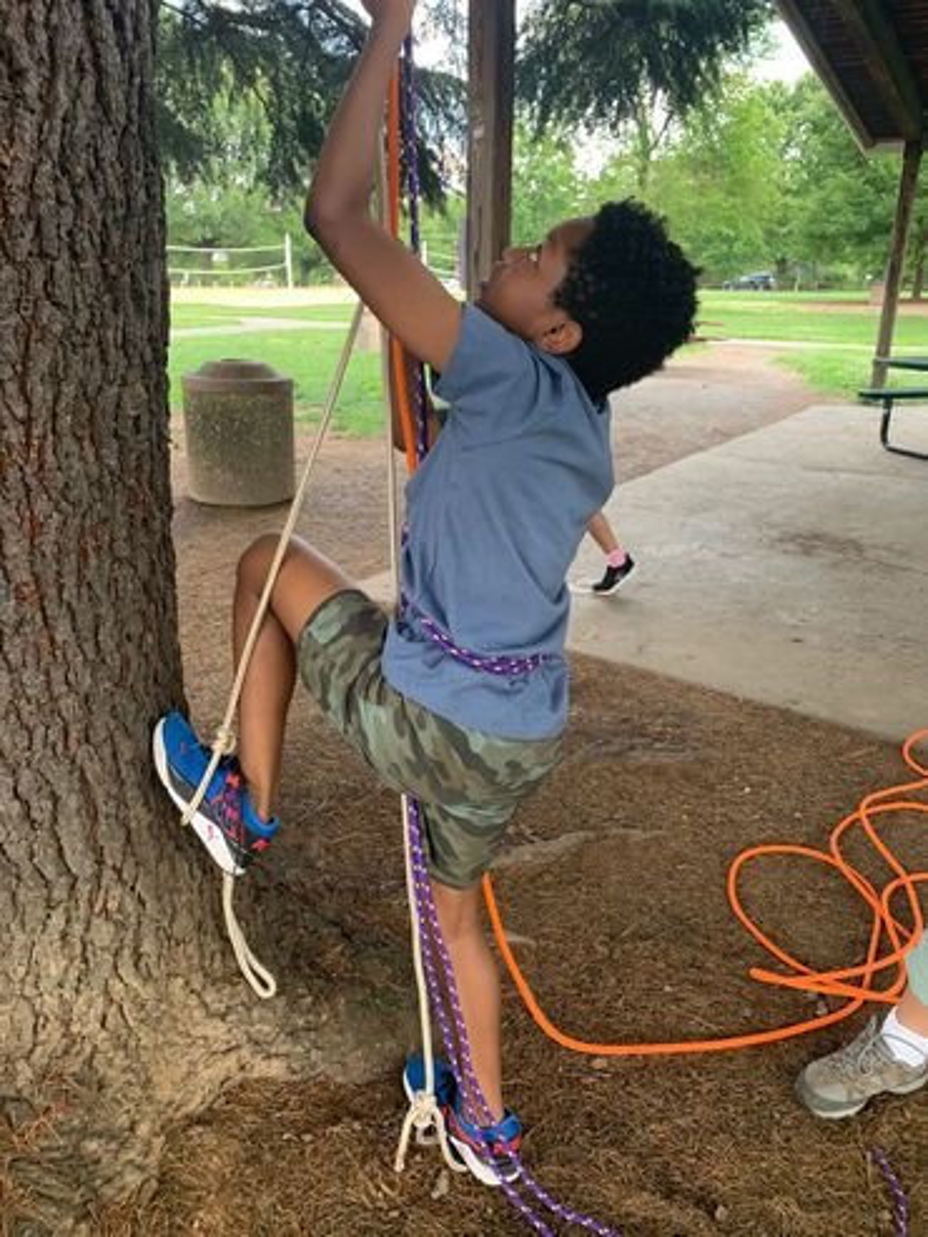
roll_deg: -0.7
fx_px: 929
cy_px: 618
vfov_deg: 67.3
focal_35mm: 26
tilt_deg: -17.1
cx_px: 464
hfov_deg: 53.1
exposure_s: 1/121
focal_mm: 4.25
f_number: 1.8
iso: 64
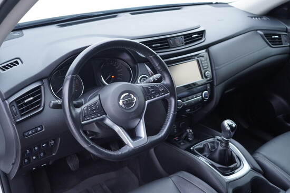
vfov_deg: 36.9
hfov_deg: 53.1
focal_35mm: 36
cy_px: 96
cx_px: 145
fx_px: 290
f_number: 2.8
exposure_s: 1/40
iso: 250
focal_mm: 24
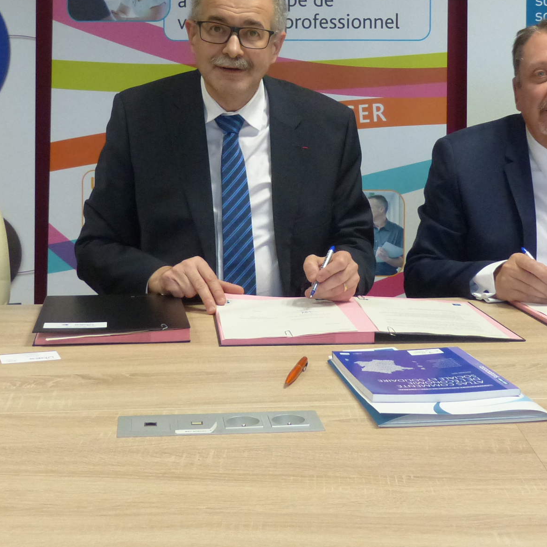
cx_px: 267
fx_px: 1001
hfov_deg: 30.6
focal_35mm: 56
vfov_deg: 30.0
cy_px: 128
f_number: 2.8
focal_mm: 5.3
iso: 400
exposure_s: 1/50
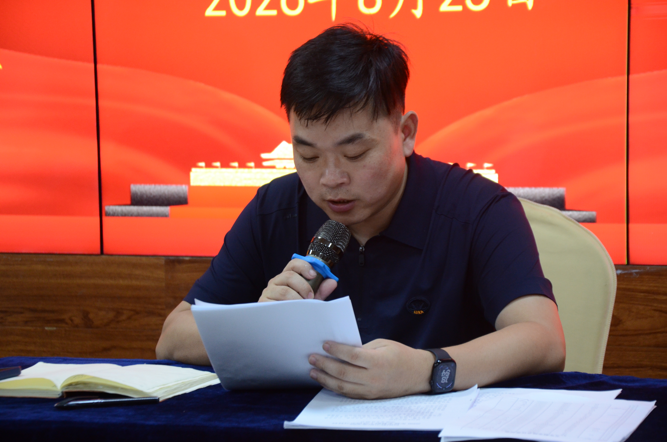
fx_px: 2357
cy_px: 221
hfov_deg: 16.1
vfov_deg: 10.7
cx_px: 334
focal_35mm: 128
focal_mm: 85
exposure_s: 1/30
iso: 1400
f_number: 5.6
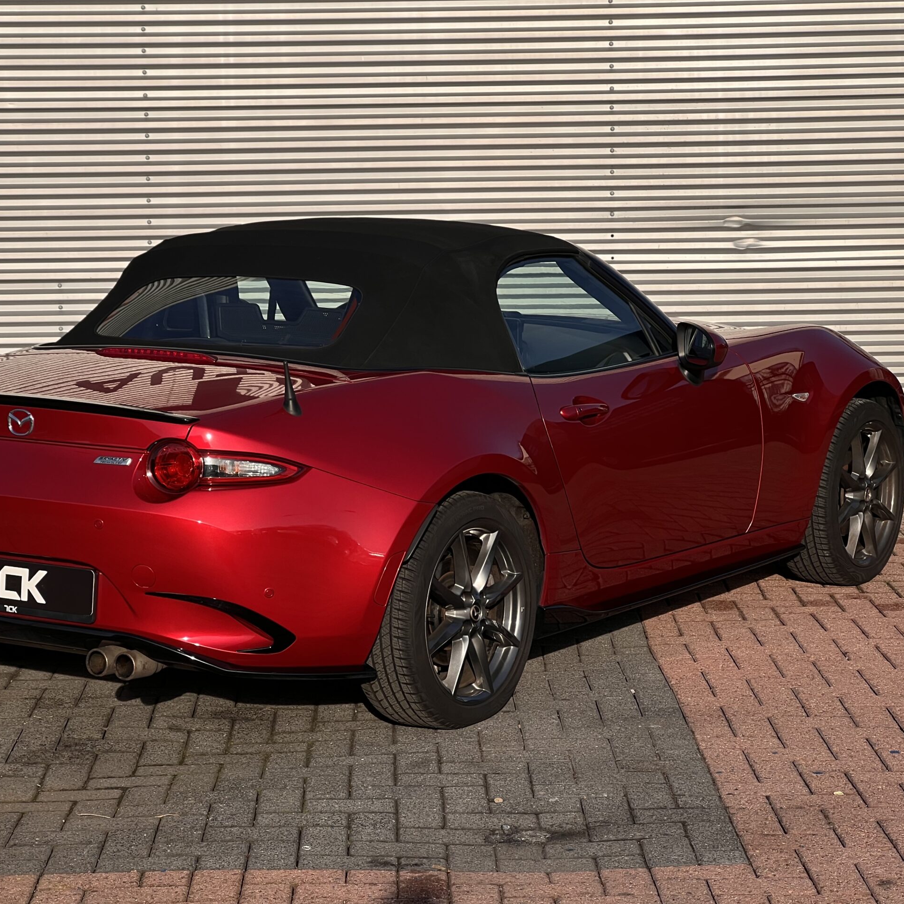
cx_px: 402
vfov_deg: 19.1
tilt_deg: -5.3
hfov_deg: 19.1
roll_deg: +1.4
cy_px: 452
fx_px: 2689
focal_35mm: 91
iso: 32
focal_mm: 9
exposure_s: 1/585
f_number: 2.8
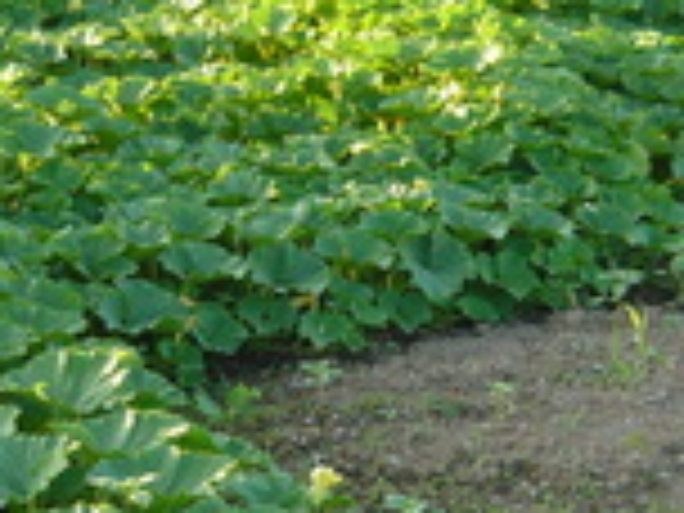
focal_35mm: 113
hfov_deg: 17.4
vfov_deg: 13.1
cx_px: 261
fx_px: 2233
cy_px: 227
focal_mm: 5.5
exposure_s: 1/100
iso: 100
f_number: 2.8
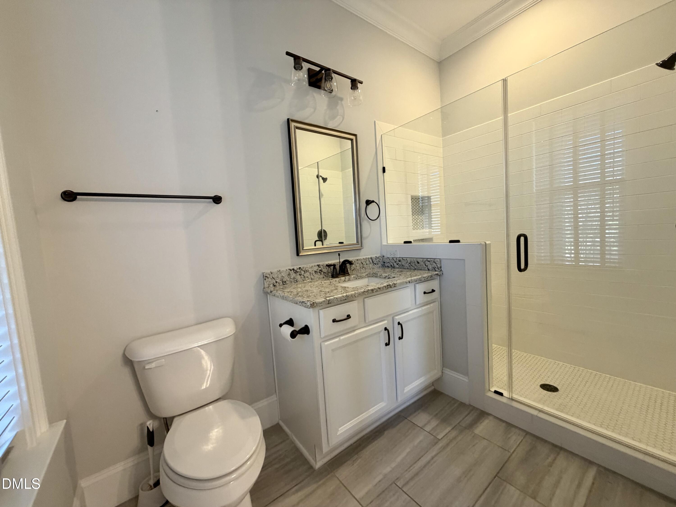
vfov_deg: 85.7
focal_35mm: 14
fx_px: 273
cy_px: 254
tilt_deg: -4.4
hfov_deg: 102.1
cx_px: 338
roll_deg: +4.0
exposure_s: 1/60
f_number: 2.2
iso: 250
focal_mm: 2.22
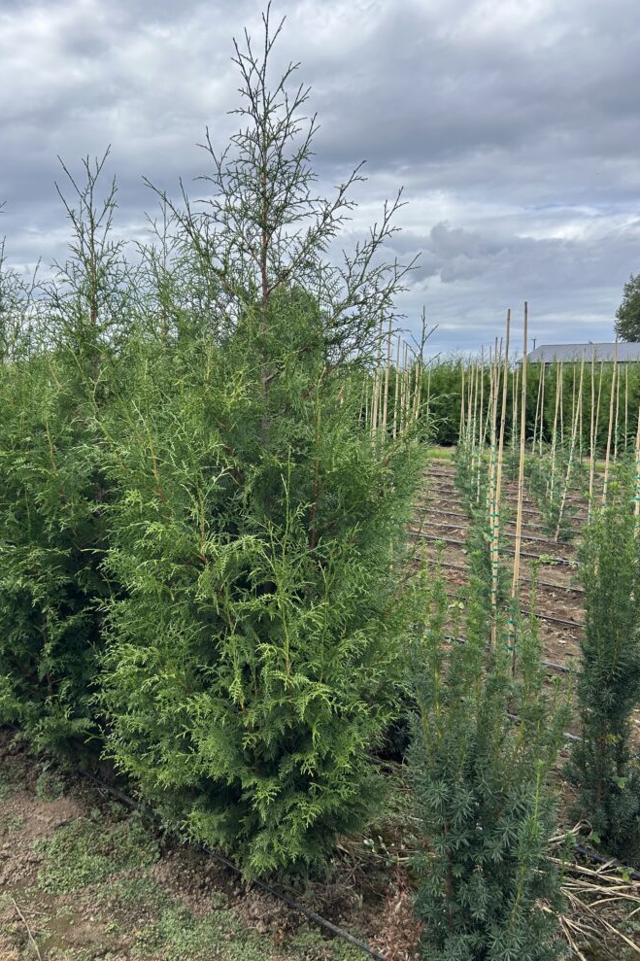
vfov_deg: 65.5
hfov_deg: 46.2
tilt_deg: -7.6
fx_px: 747
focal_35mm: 28
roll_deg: -0.5
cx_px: 269
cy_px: 482
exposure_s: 1/2695
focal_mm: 5.7
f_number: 1.5
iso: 50
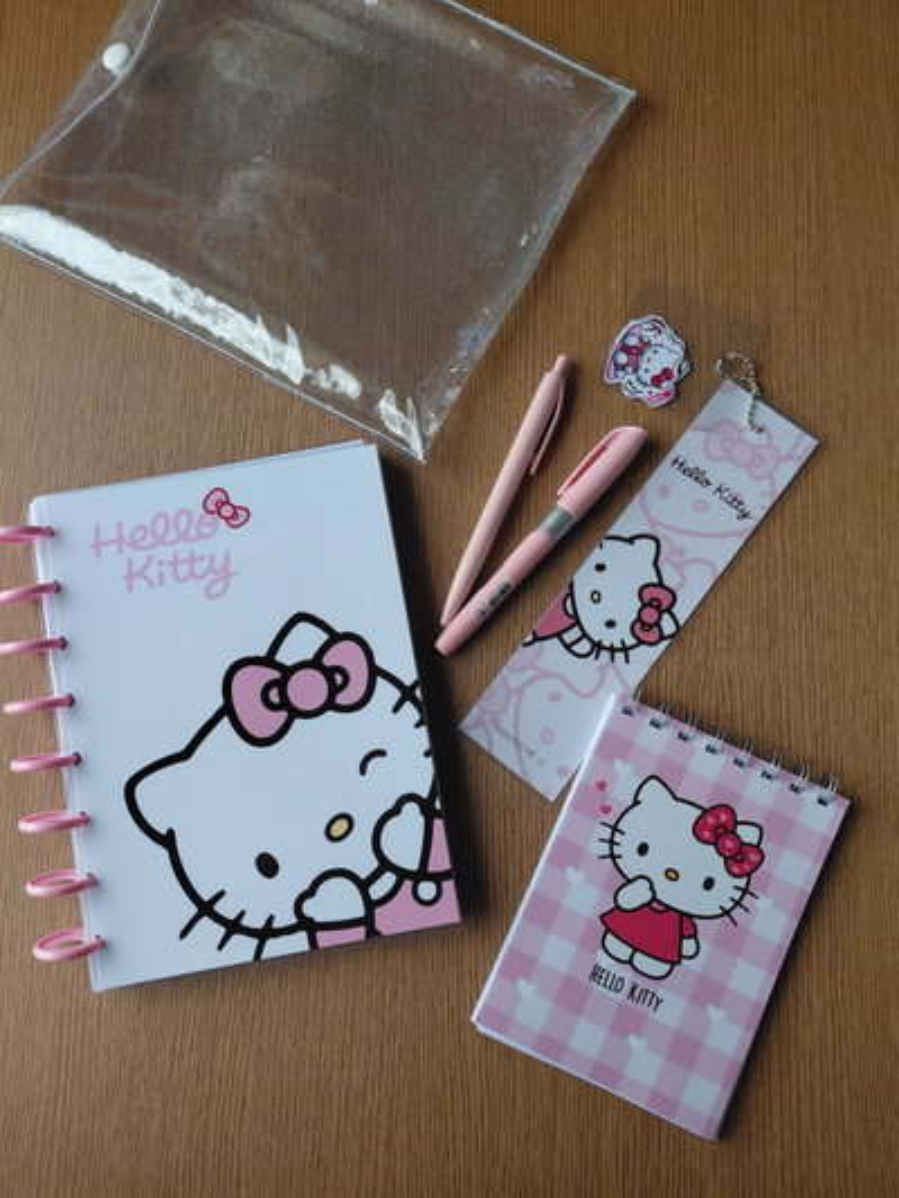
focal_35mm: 25
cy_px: 599
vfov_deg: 69.4
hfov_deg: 54.9
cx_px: 450
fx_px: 865
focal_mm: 4.69
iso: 50
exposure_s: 1/270
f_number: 1.8
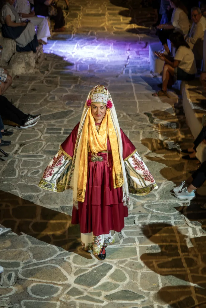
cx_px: 103
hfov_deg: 19.5
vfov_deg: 28.8
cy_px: 154
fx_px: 601
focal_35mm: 70
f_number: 3.5
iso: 800
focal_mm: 25.61
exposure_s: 1/15
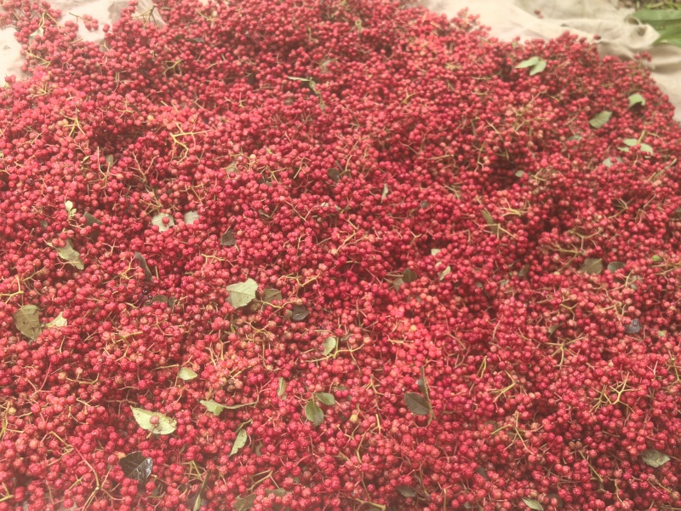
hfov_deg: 50.1
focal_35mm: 37
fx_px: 728
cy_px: 256
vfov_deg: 38.7
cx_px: 340
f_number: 2
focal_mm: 6.98
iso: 50
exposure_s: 1/267
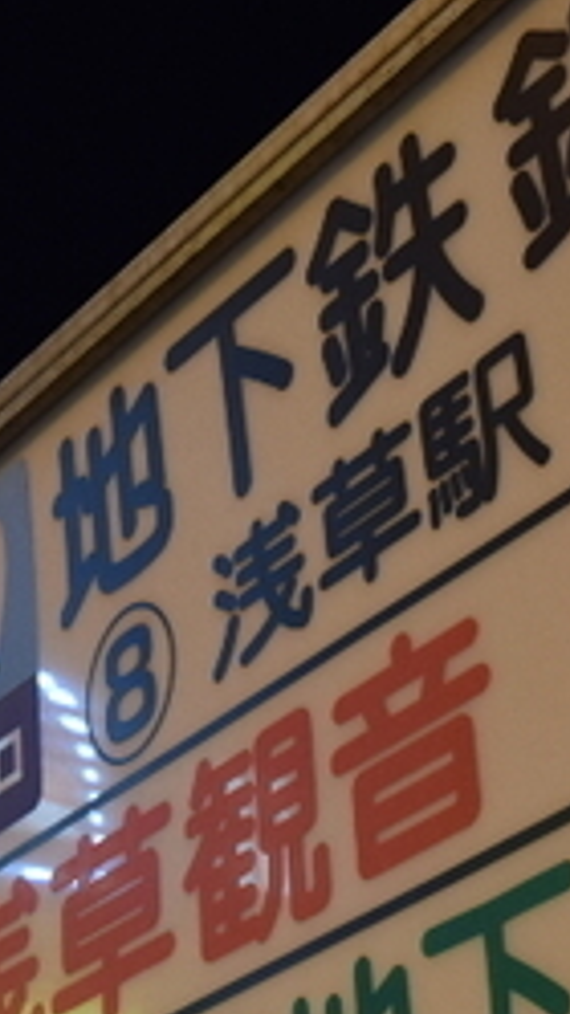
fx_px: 2715
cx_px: -98
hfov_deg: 11.8
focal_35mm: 101
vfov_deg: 21.0
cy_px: 257
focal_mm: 20
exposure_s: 1/25
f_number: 5
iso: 800
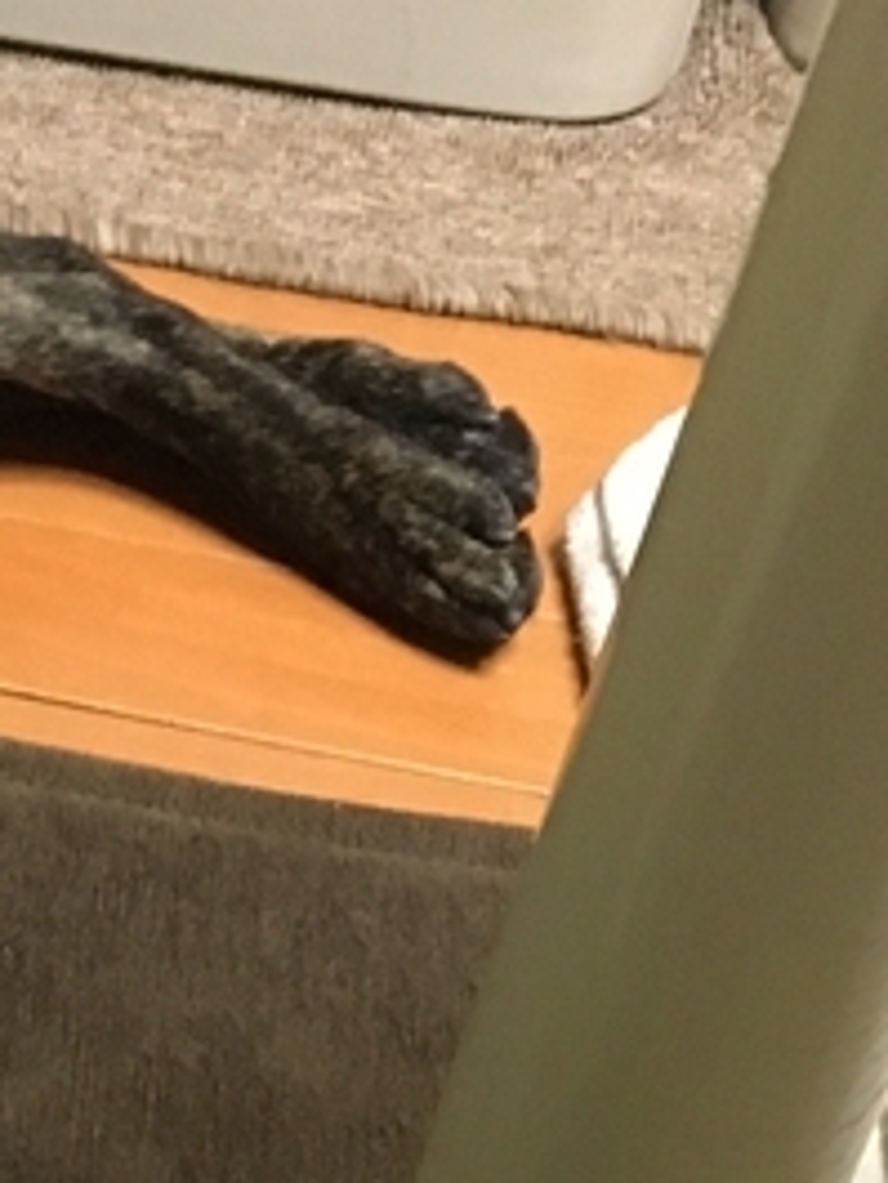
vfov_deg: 16.2
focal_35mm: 112
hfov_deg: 12.2
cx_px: -696
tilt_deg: -48.5
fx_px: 3828
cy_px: 1728
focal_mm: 4.15
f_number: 2.2
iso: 200
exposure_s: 1/20
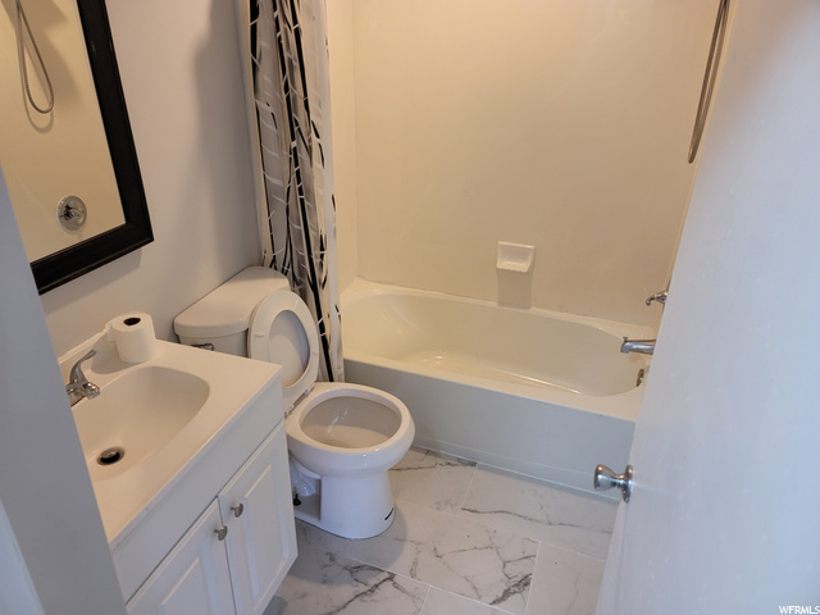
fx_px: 592
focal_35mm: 25
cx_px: 410
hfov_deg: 69.4
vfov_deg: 54.9
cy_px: 308
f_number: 1.8
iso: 250
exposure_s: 1/39
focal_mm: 7
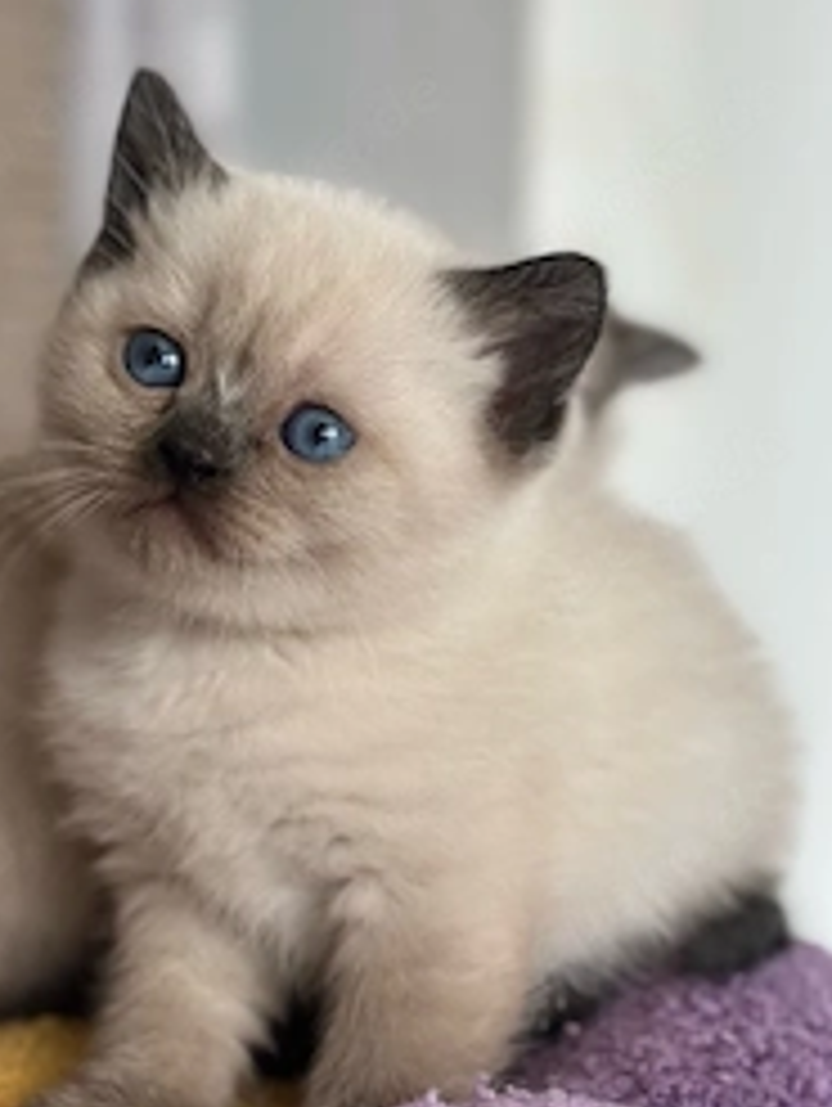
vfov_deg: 25.0
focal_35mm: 78
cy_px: 572
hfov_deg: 18.9
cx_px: 409
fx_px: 2495
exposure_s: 1/170
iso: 64
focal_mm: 6.86
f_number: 1.78
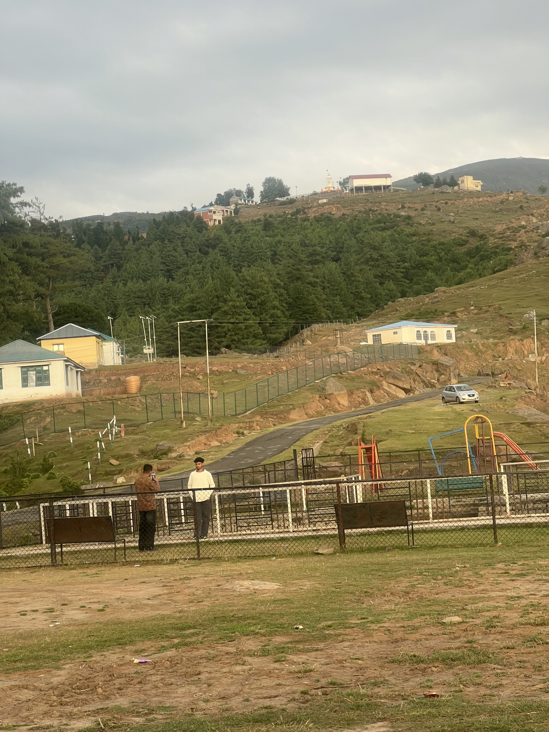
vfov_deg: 25.3
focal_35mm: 77
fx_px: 1628
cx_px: 274
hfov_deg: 19.1
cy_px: 366
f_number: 2.8
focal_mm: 9
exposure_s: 1/99
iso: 40
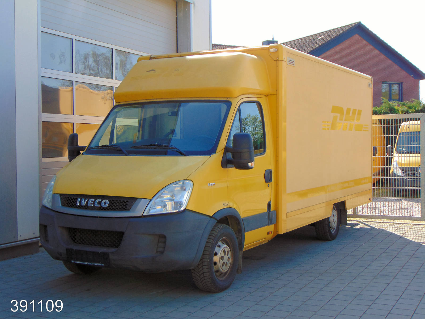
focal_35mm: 50
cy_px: 160
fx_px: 614
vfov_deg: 29.1
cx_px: 212
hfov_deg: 38.2
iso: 80
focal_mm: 9
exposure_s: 1/320
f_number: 3.5
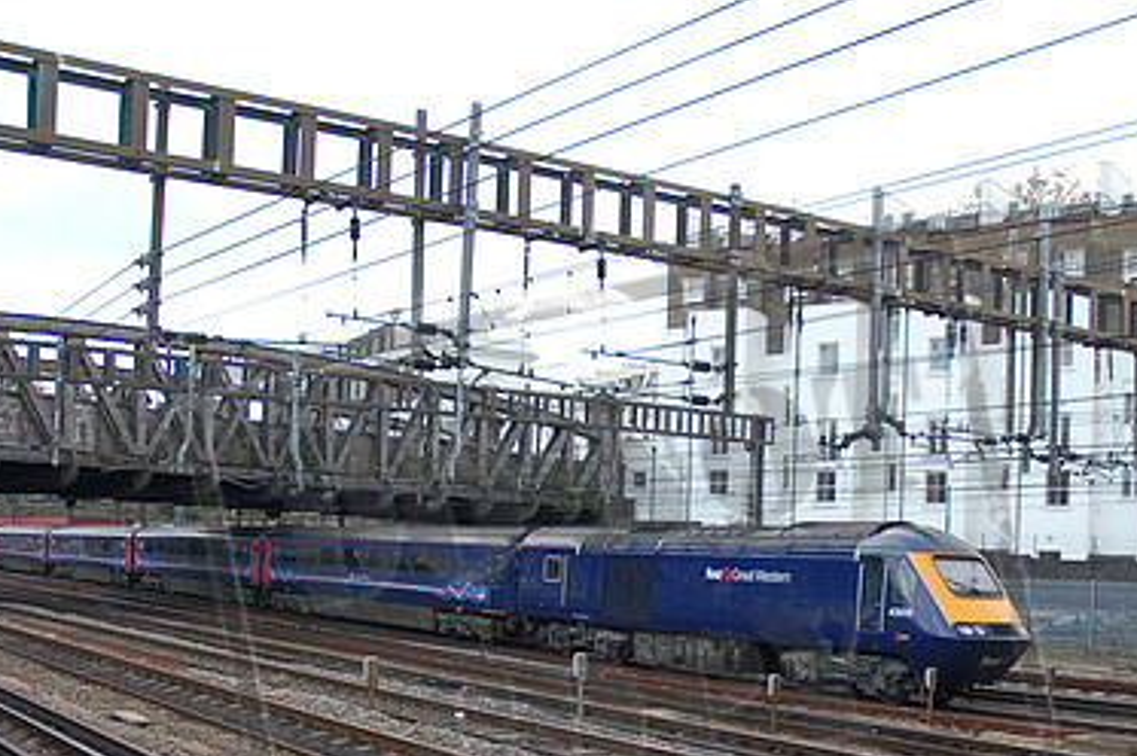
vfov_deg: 31.2
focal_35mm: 42
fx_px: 1325
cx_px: 619
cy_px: 585
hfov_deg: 46.4
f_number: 3.5
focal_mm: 18
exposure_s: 1/320
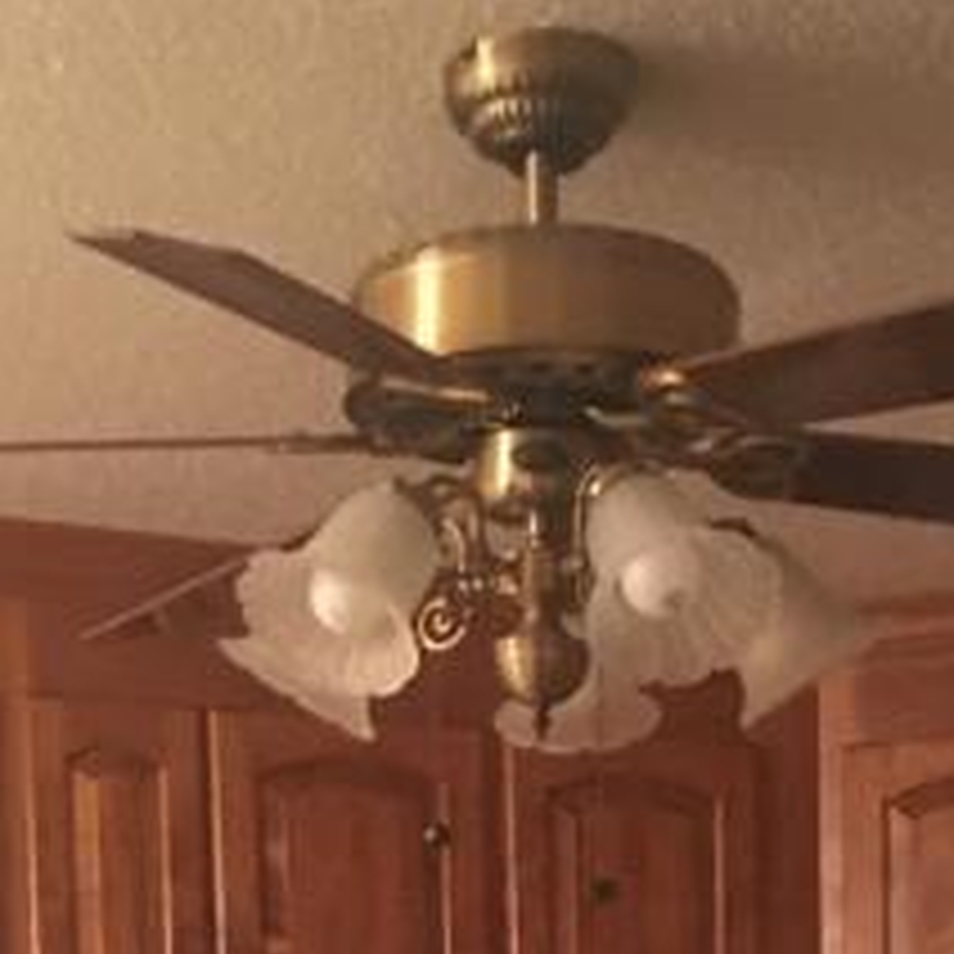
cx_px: 495
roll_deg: +0.2
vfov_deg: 16.2
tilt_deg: -7.6
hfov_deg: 18.7
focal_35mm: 93
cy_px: 1647
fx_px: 2900
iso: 250
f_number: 2.2
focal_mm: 4.15
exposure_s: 1/15
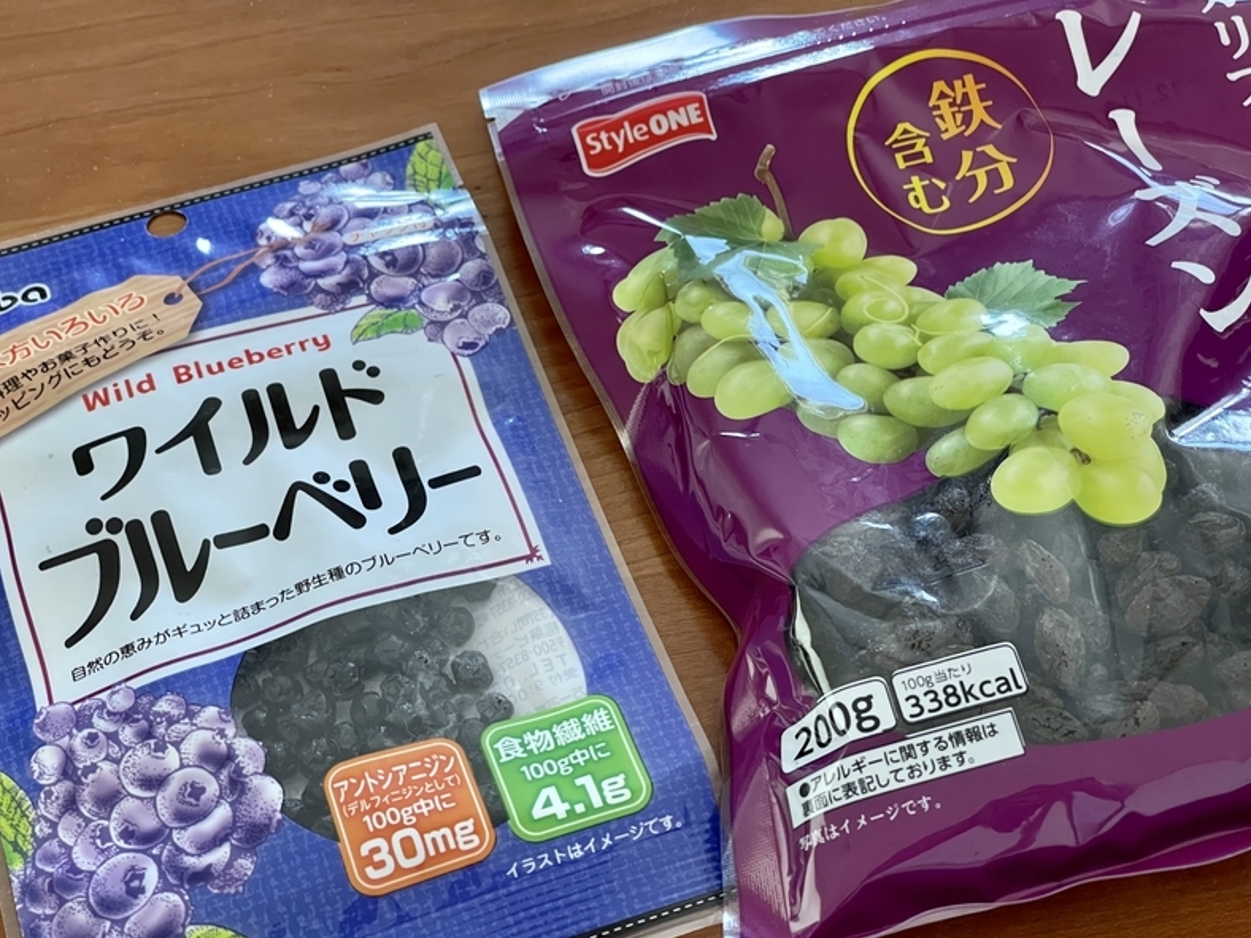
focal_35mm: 65
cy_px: 475
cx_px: 633
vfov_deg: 22.6
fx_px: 2349
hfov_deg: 29.8
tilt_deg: -54.3
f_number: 2.2
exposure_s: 1/60
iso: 250
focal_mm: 7.5
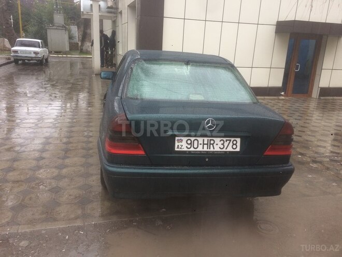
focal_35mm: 29
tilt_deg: -15.5
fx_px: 287
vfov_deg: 48.2
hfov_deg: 61.7
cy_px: 128
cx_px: 171
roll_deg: -2.3
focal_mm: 4.15
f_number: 2.2
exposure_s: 1/100
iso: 40
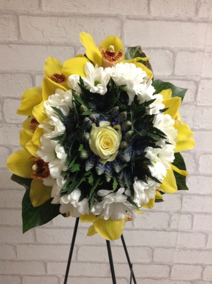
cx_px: 106
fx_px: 270
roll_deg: -1.9
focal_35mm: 33
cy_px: 142
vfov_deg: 55.4
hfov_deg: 42.8
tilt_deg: -23.5
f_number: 2.4
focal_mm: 3.3
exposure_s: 1/24
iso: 125
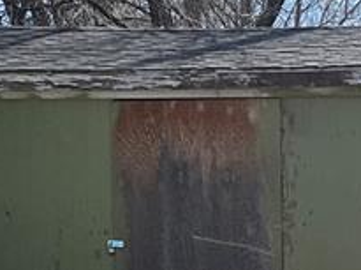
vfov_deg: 10.0
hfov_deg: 13.6
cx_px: 271
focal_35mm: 145
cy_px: 352
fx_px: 1510
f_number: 1.8
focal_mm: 3
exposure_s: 1/1250
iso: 25
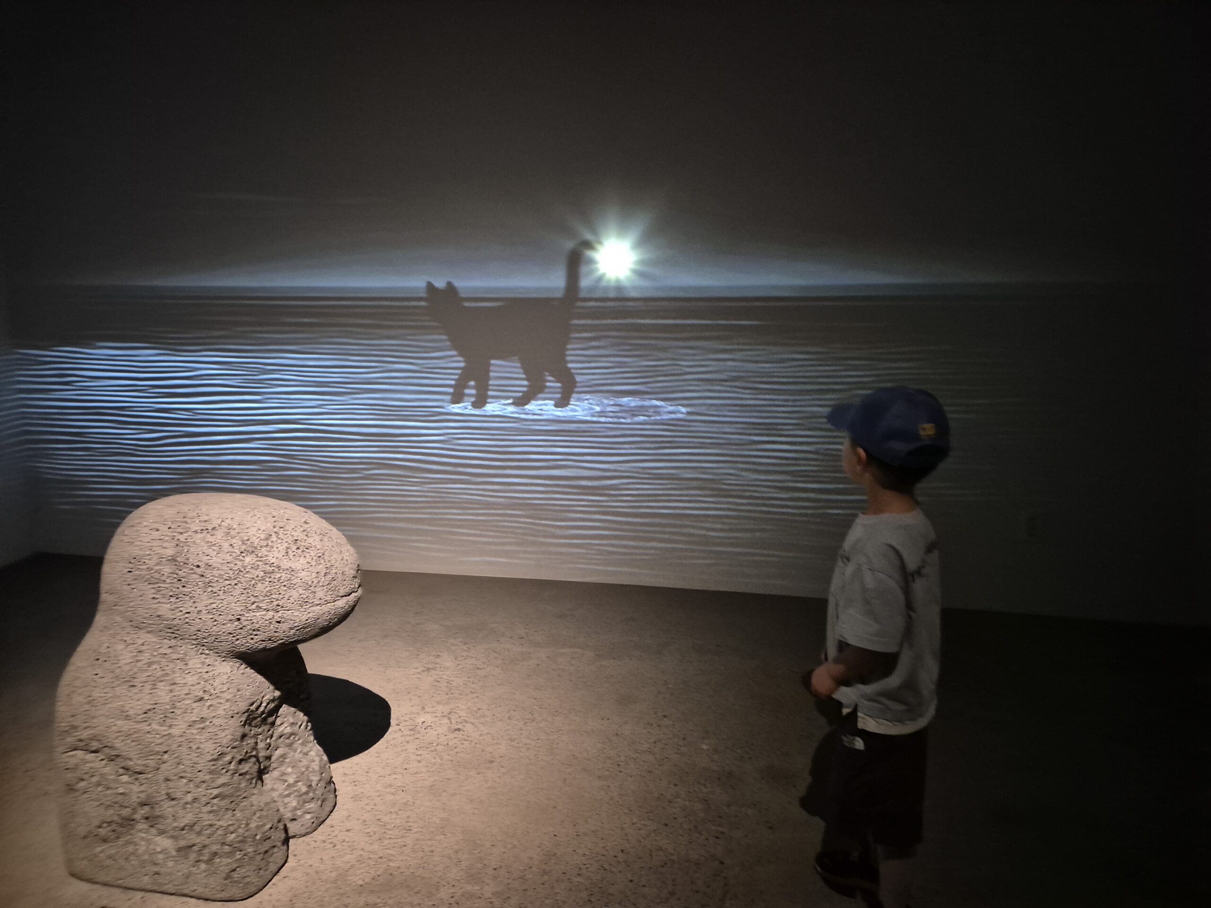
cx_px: 606
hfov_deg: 73.9
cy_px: 454
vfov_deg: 58.9
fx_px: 805
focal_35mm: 23
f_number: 1.8
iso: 1250
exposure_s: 1/20
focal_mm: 5.4
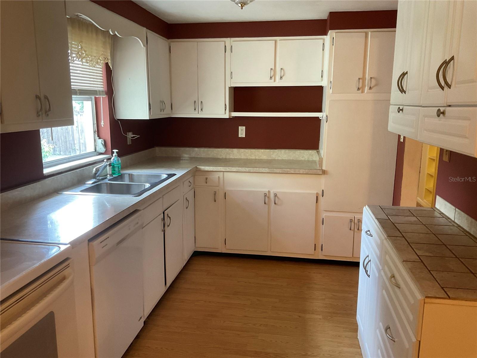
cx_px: 238
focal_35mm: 29
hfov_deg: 61.7
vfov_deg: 48.2
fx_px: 400
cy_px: 179
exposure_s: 1/60
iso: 125
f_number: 1.8
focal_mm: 3
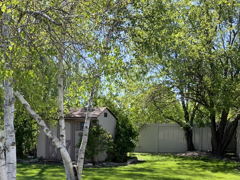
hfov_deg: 34.4
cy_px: 161
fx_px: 381
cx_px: 69
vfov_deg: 25.7
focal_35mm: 55
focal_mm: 3
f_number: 1.8
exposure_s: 1/419
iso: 16
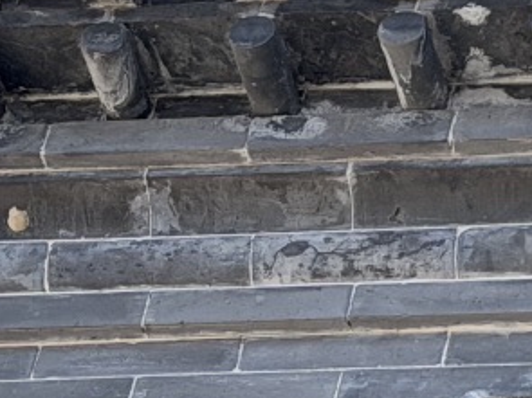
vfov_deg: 4.5
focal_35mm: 328
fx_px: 5039
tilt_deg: +40.6
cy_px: 504
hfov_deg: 5.9
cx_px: 1183
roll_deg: -4.2
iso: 64
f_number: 1.78
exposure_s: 1/1149
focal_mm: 6.76
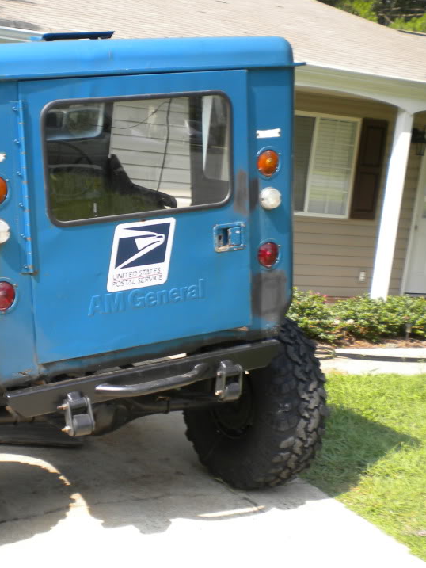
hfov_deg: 28.5
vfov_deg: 38.2
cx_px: 82
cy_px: 276
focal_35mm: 50
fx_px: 820
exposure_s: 1/160
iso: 80
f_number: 4.6
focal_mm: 6.3
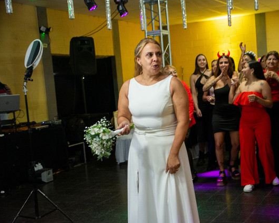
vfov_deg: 28.6
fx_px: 437
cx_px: 168
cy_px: 112
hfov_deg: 35.2
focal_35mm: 53
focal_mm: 31
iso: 1000
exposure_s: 1/100
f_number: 3.3
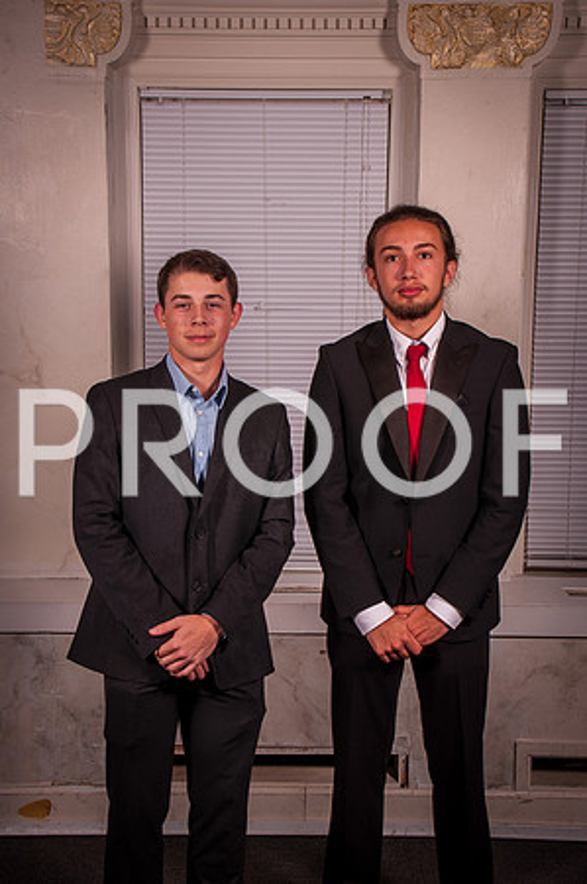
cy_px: 442
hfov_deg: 23.7
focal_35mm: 57
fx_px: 1397
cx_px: 294
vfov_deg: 35.1
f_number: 14
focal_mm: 38
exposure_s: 1/125
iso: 200
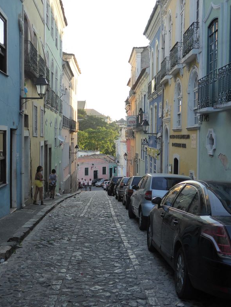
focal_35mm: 43
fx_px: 382
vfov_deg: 43.8
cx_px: 117
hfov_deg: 33.6
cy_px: 156
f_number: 3.8
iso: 160
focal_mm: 7.2
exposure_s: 1/160
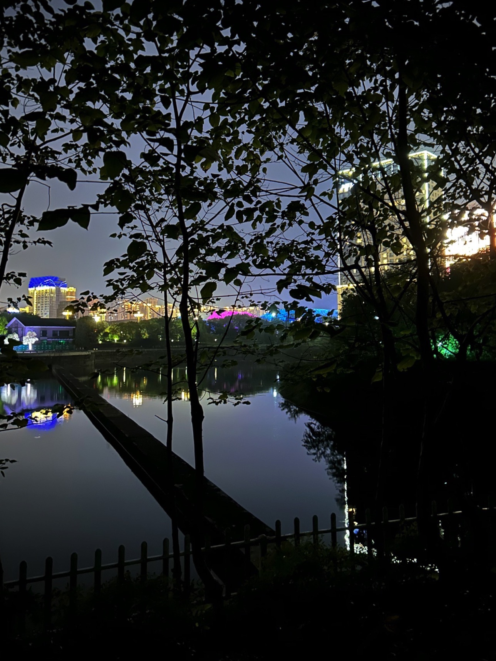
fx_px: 592
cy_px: 283
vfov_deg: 58.1
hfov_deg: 45.4
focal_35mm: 31
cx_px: 253
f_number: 1.5
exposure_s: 1/5
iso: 1000
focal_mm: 5.7
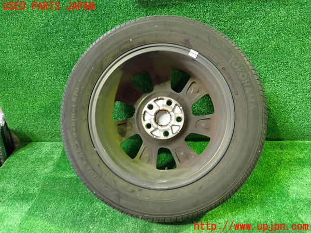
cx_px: 156
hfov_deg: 60.0
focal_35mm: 30
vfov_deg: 46.8
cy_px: 116
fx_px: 270
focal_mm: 5.4
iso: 800
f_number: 2.3
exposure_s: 1/30
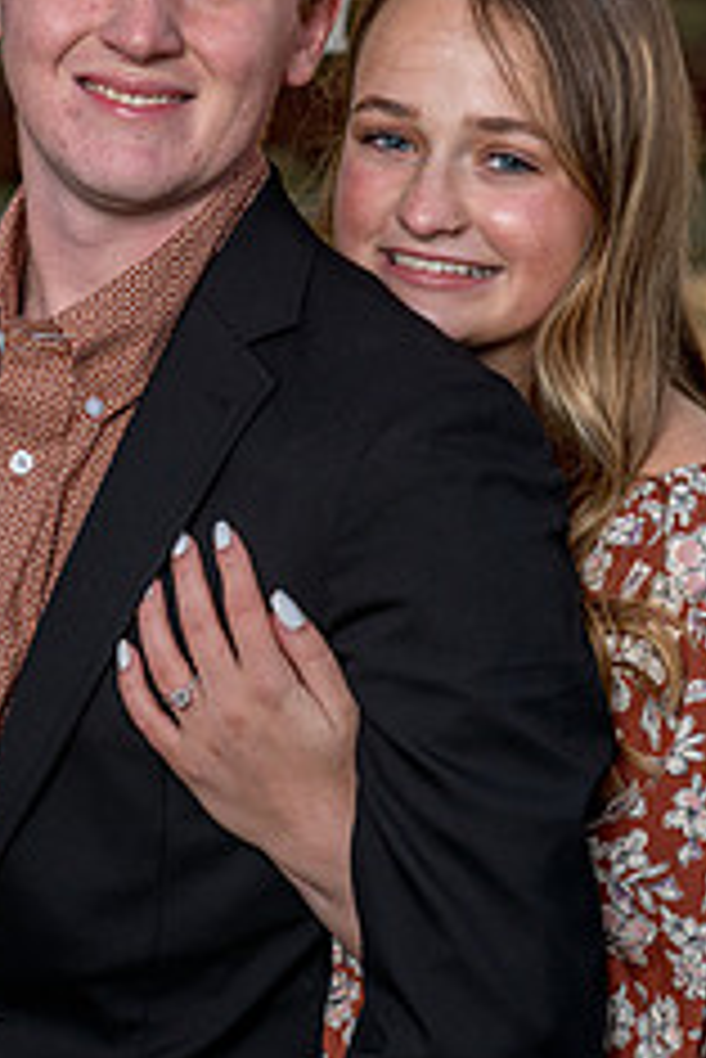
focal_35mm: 115
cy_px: 540
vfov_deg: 17.8
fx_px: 3378
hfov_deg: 11.9
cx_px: 211
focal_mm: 60
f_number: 5
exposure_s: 1/160
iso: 160
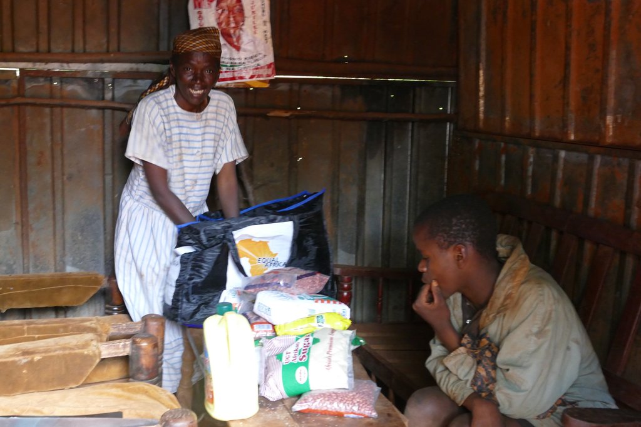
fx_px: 837
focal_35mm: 47
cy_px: 214
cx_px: 320
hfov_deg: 41.9
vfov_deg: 28.7
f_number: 3.5
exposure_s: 1/20
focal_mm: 17
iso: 1600
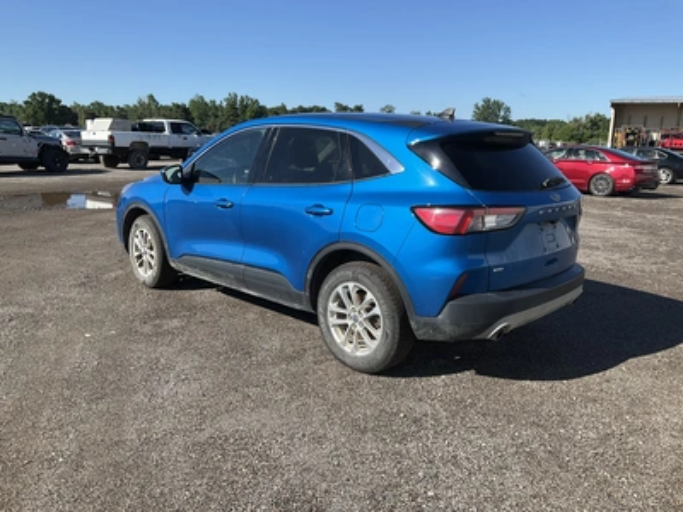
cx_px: 342
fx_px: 572
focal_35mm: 29
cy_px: 256
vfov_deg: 48.2
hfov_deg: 61.7
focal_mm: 3
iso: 25
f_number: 1.8
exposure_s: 1/1675
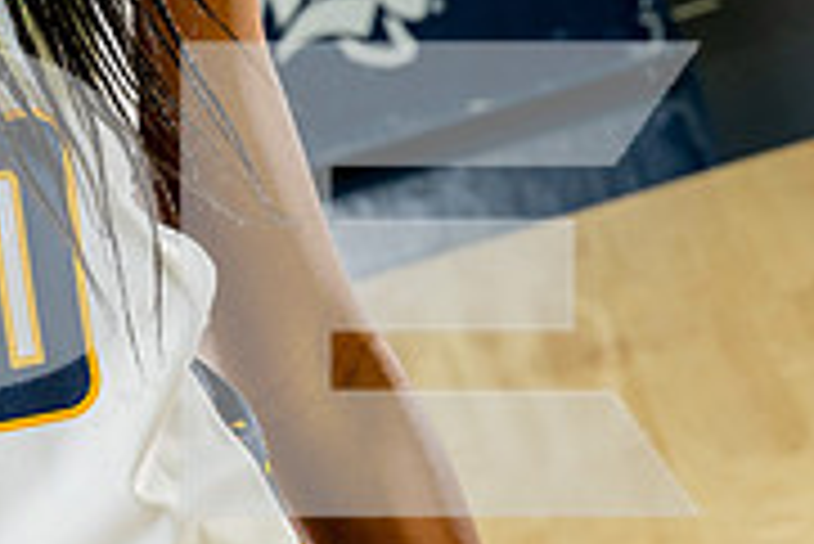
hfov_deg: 10.5
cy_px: -263
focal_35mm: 189
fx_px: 4277
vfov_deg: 7.2
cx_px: -432
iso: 640
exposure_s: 1/250
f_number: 7.1
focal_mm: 59
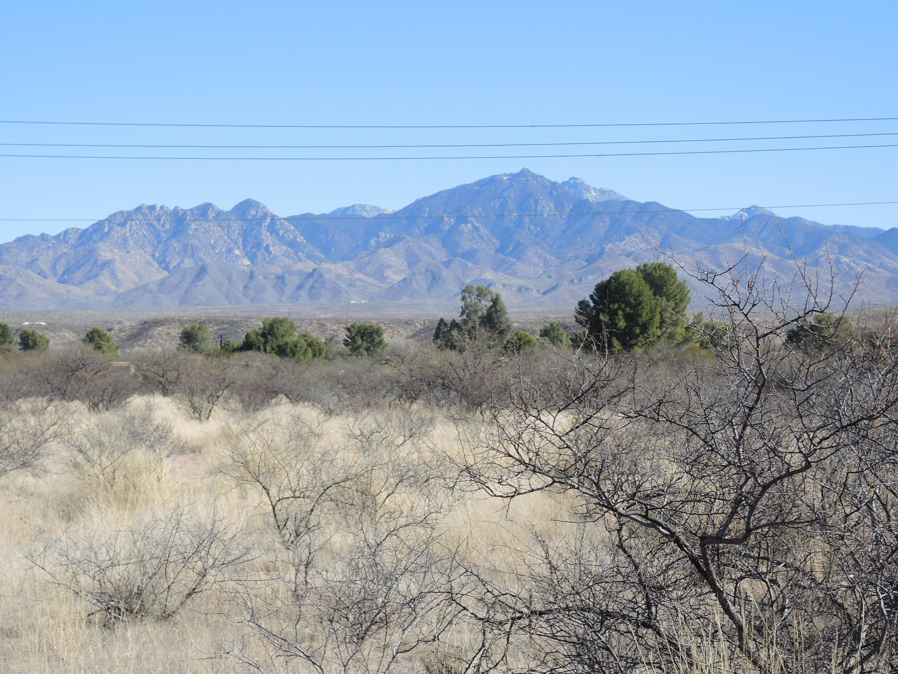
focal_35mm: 76
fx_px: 1971
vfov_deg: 19.4
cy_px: 314
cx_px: 419
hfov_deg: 25.7
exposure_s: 1/800
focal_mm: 12.5
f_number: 2.8
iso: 80
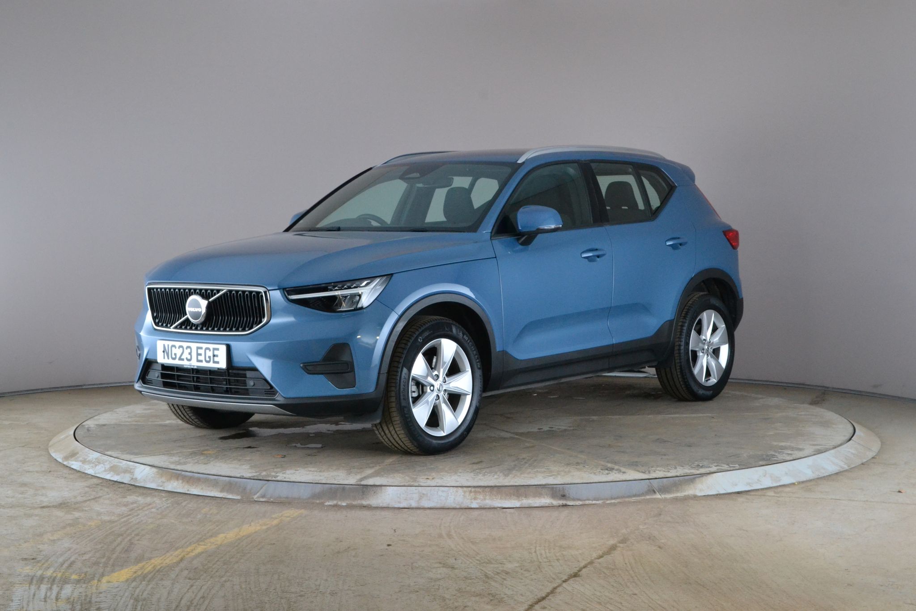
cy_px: 306
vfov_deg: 23.8
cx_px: 458
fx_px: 1450
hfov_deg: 35.1
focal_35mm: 57
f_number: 11
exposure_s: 1/20
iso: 2000
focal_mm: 38
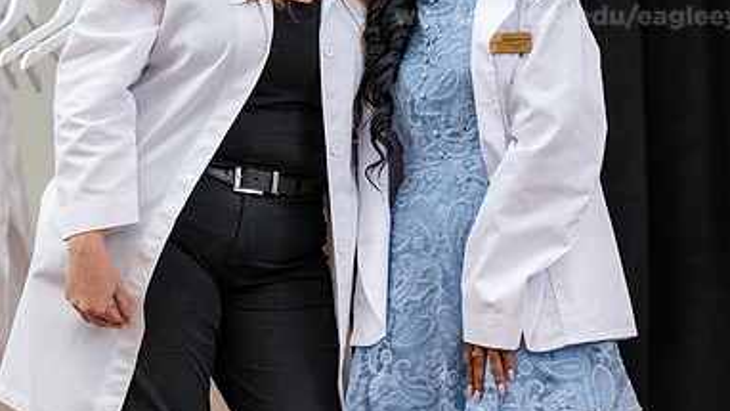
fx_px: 3543
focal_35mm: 183
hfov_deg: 11.8
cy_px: 56
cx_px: 308
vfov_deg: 6.6
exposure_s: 1/200
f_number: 3.5
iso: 1600
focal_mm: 115
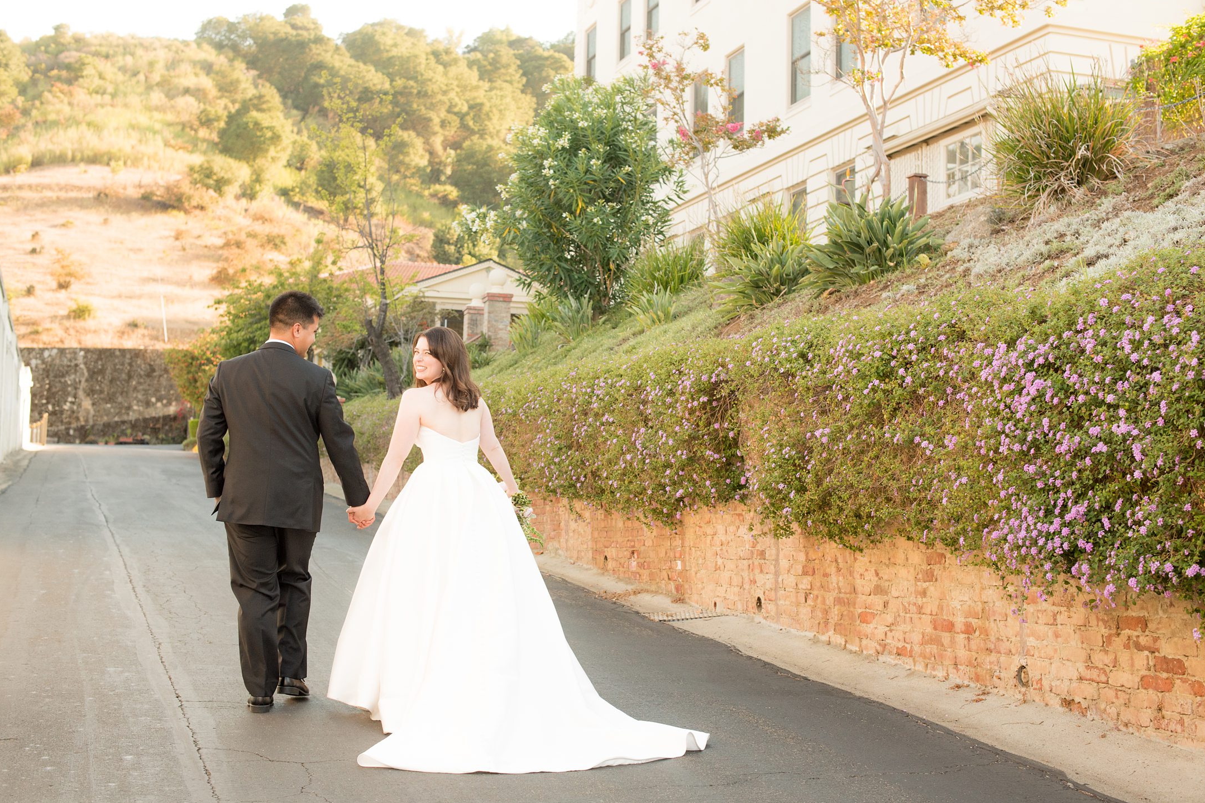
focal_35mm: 51
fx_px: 1707
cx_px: 603
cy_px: 396
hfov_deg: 38.9
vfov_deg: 26.5
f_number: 5
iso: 500
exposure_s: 1/800
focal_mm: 50
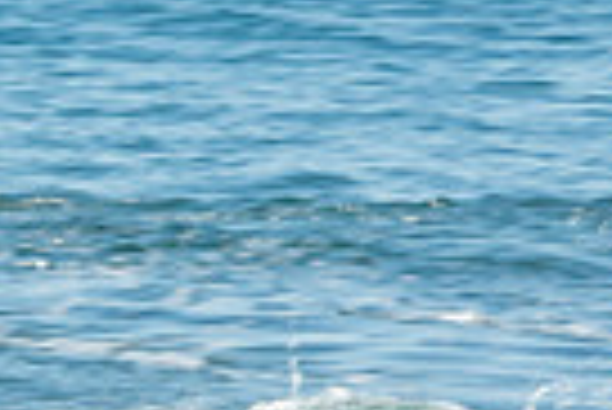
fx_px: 33747
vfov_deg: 0.7
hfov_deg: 1.0
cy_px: 439
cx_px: -320
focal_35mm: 1983
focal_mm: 310
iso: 100
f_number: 22
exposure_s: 1/30
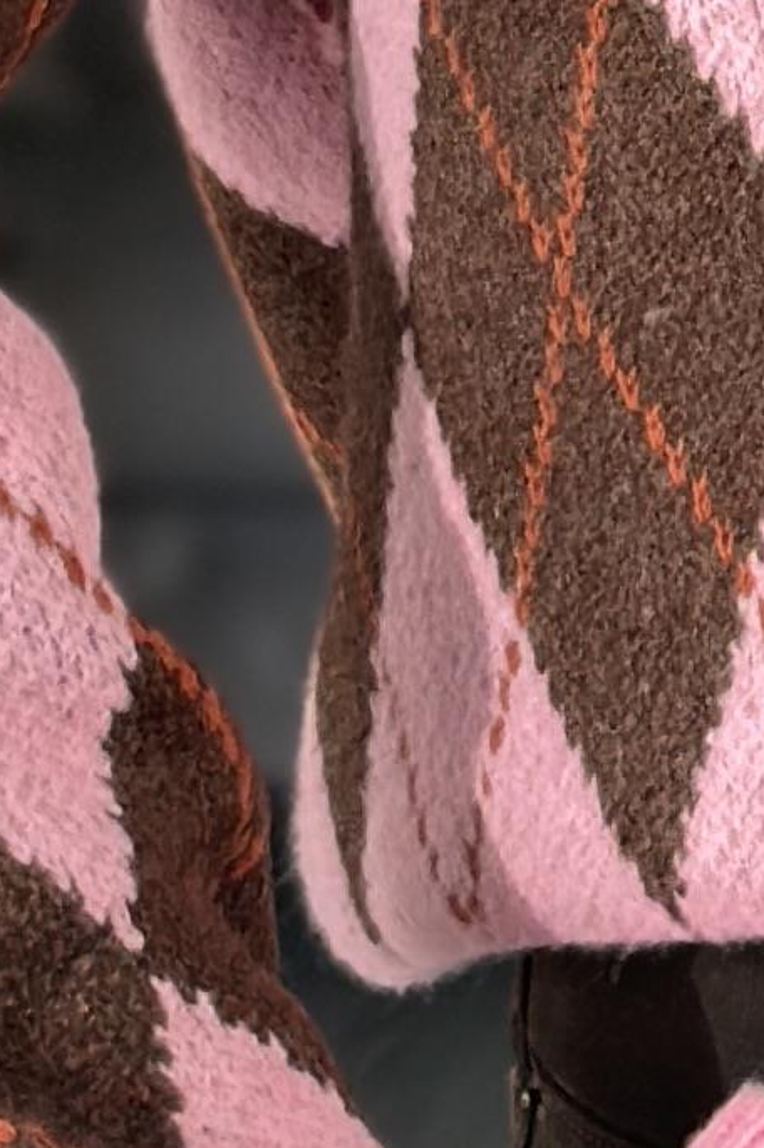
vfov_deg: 6.9
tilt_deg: -18.4
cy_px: -791
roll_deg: +2.1
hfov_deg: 4.6
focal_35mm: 294
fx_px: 9368
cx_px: 1290
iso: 80
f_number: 1.78
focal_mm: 6.86
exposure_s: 1/251
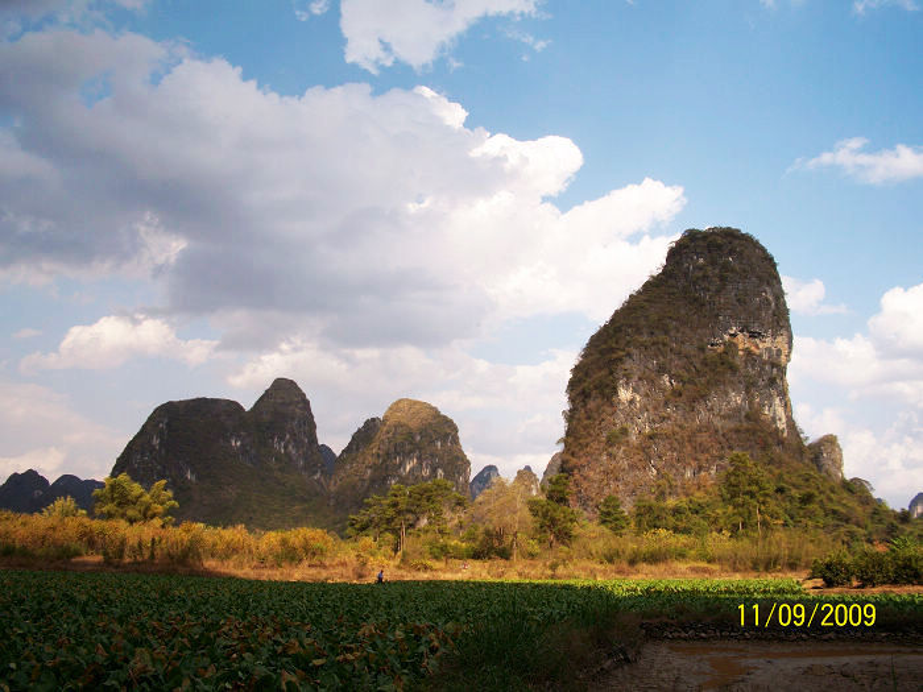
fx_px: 933
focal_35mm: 35
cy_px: 346
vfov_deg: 40.7
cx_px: 462
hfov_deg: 52.6
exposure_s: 1/320
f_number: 5.6
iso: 80
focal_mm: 6.3
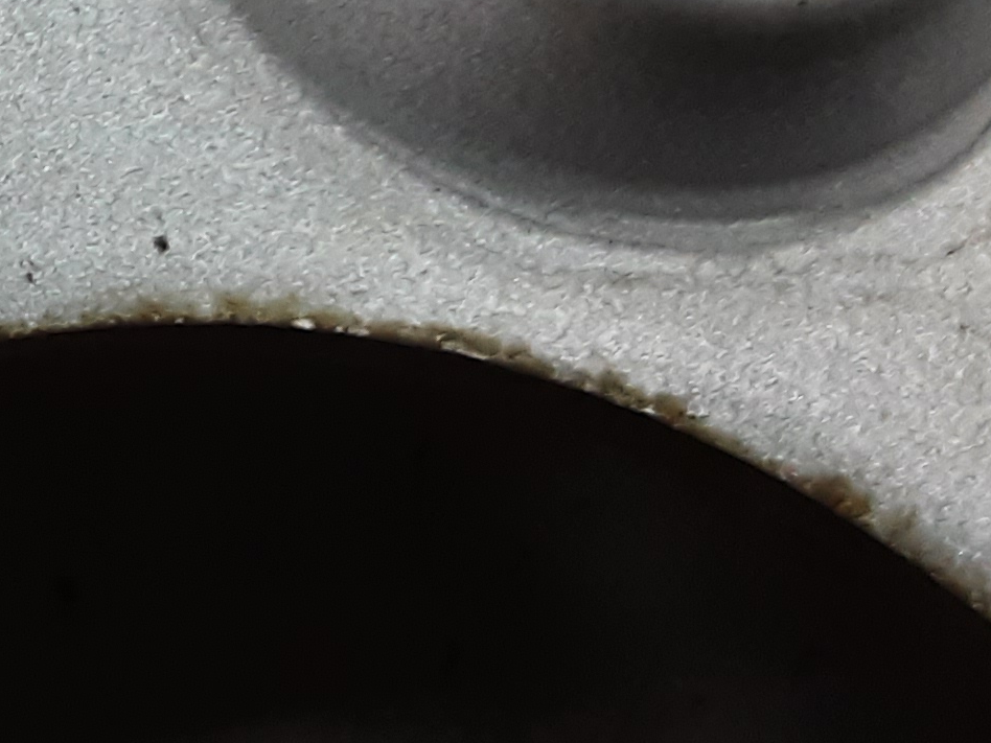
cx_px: -640
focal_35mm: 93
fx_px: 2662
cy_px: -51
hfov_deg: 18.0
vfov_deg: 15.5
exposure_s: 1/50
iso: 160
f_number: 1.9
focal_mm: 2.91
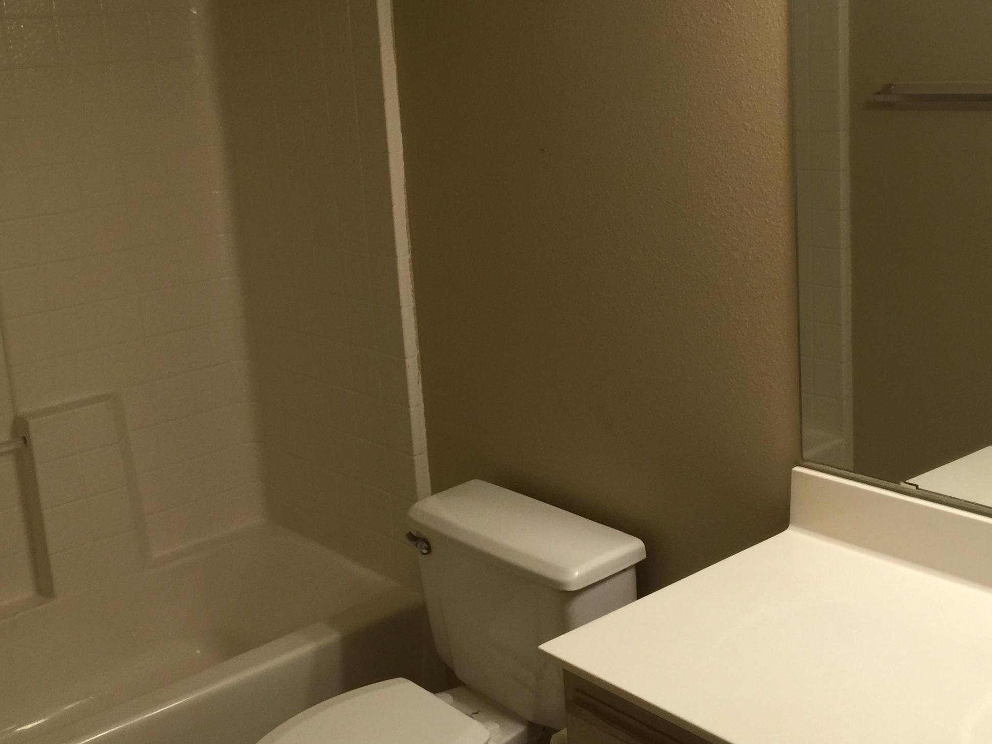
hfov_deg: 42.1
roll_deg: +3.2
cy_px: 316
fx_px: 1290
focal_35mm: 45
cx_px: 481
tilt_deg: -12.0
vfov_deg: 32.1
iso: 32
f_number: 2.2
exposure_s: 1/30
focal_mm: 4.15
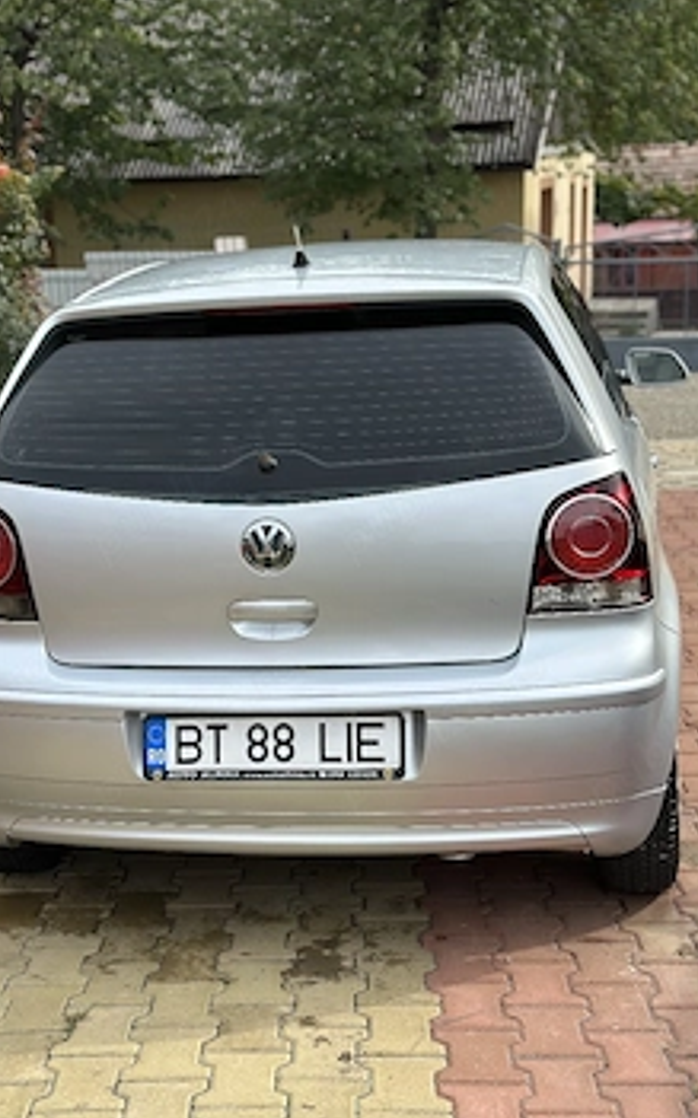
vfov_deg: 35.1
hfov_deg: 22.3
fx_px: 1767
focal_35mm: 58
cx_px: 258
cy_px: 519
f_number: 1.78
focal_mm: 6.86
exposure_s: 1/3333
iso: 100
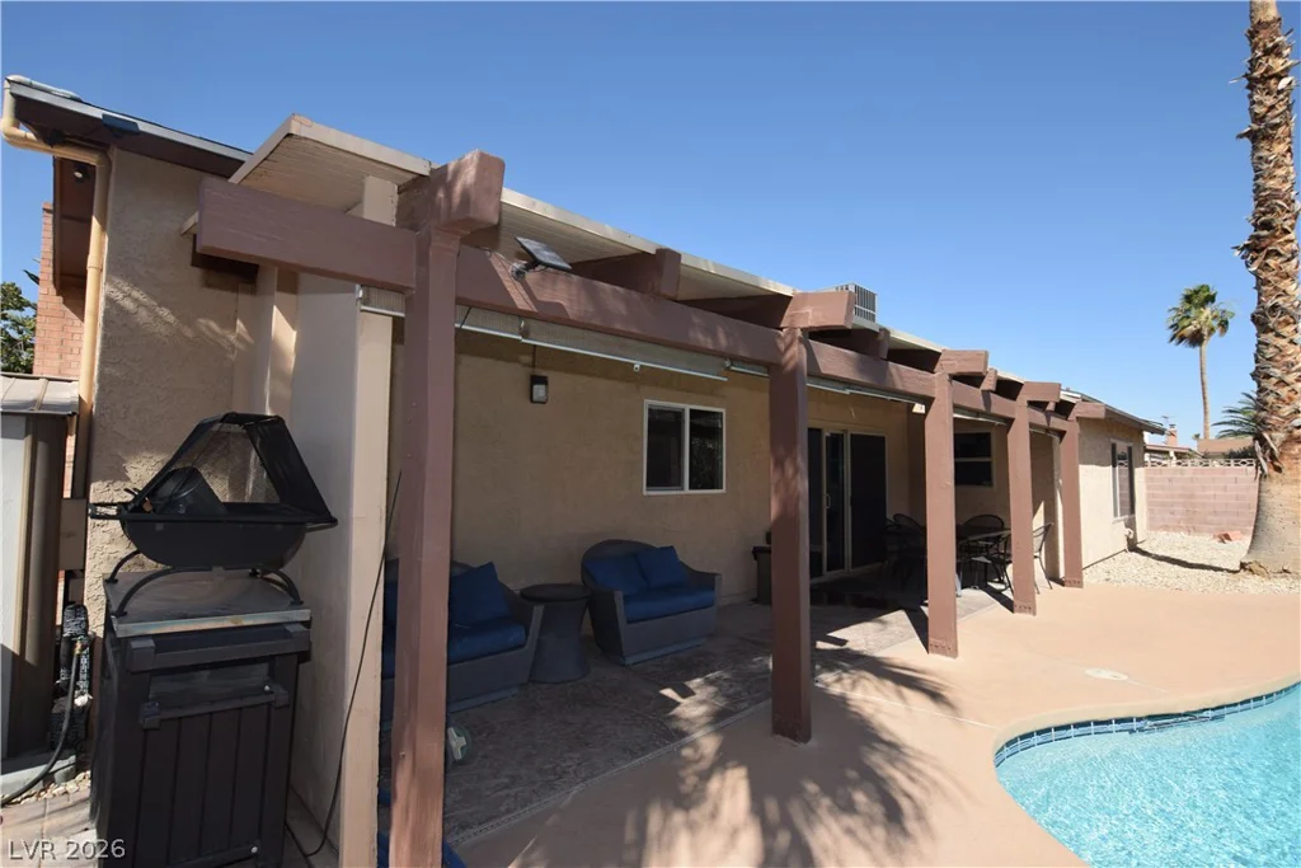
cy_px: 434
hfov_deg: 95.0
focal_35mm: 16
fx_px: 596
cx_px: 650
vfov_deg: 72.1
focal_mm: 11
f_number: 8
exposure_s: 1/200
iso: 100
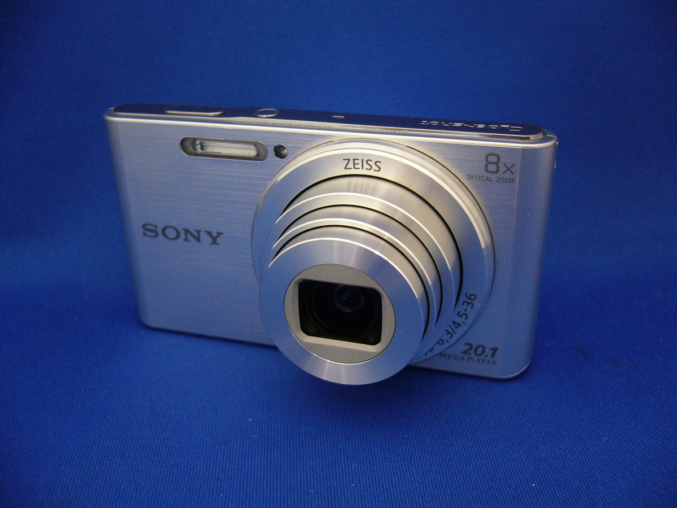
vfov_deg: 40.7
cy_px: 254
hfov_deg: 52.6
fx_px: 685
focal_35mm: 35
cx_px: 338
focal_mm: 5.8
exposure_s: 1/30
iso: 160
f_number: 2.8
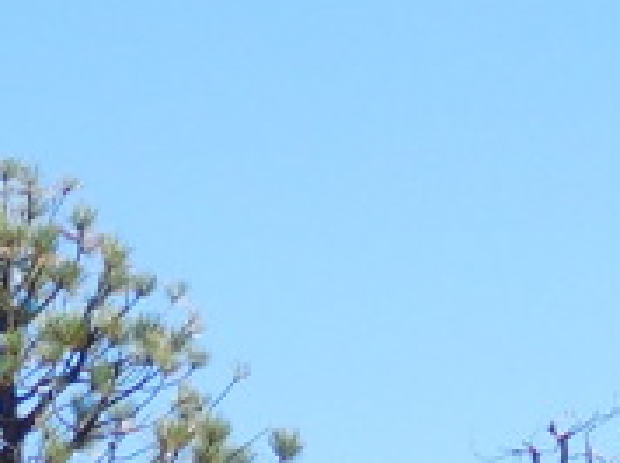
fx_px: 4293
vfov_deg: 5.8
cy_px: 1292
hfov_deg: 8.2
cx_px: -176
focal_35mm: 240
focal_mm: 7.1
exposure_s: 1/500
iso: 125
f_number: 3.9
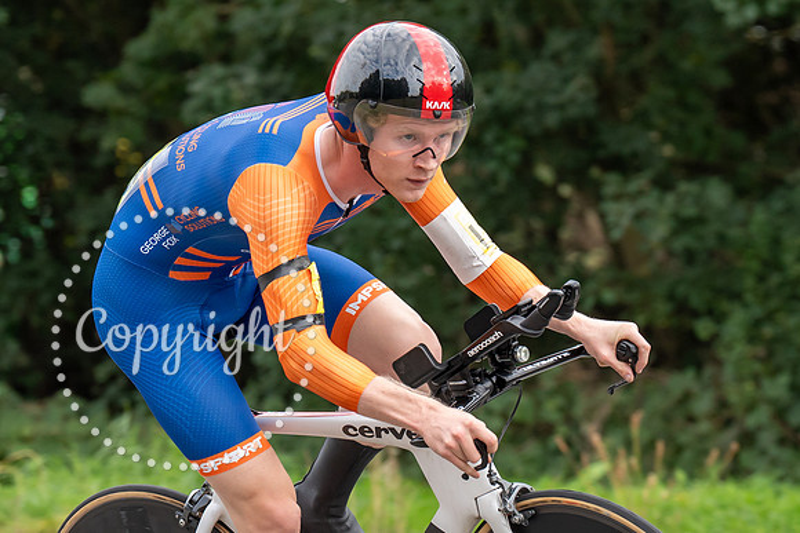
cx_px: 247
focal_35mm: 297
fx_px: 6592
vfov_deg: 4.6
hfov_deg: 6.9
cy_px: 246
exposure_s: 1/1000
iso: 800
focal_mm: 130
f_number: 4
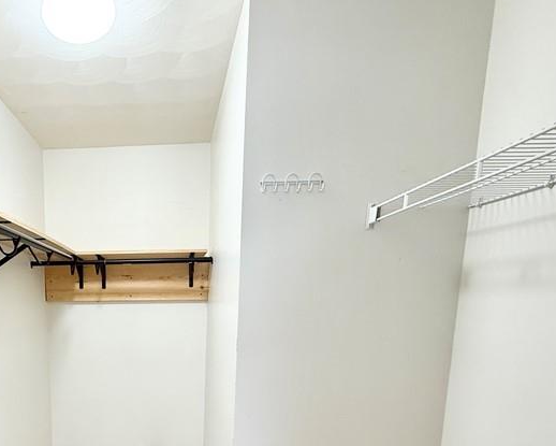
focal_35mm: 27
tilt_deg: -9.3
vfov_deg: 49.0
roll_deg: +0.6
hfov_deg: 59.8
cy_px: 378
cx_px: 125
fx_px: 445
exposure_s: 1/60
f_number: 2.2
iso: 200
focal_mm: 2.22
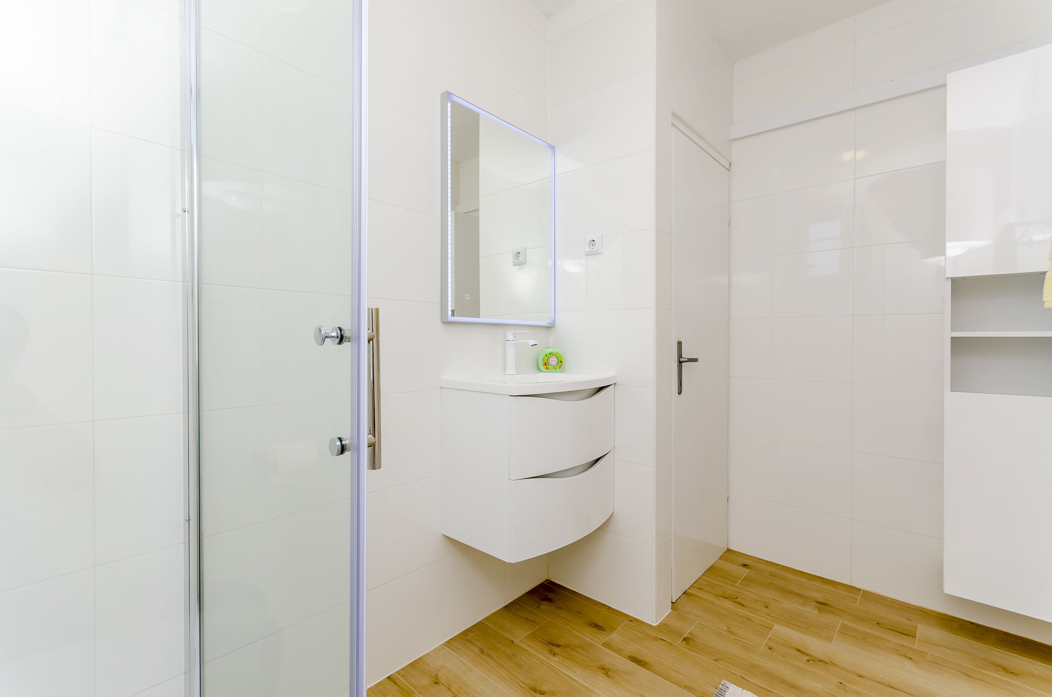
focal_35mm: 15
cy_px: 348
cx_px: 526
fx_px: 437
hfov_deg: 100.5
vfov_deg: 77.1
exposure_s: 1/100
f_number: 8
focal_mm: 10
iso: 250
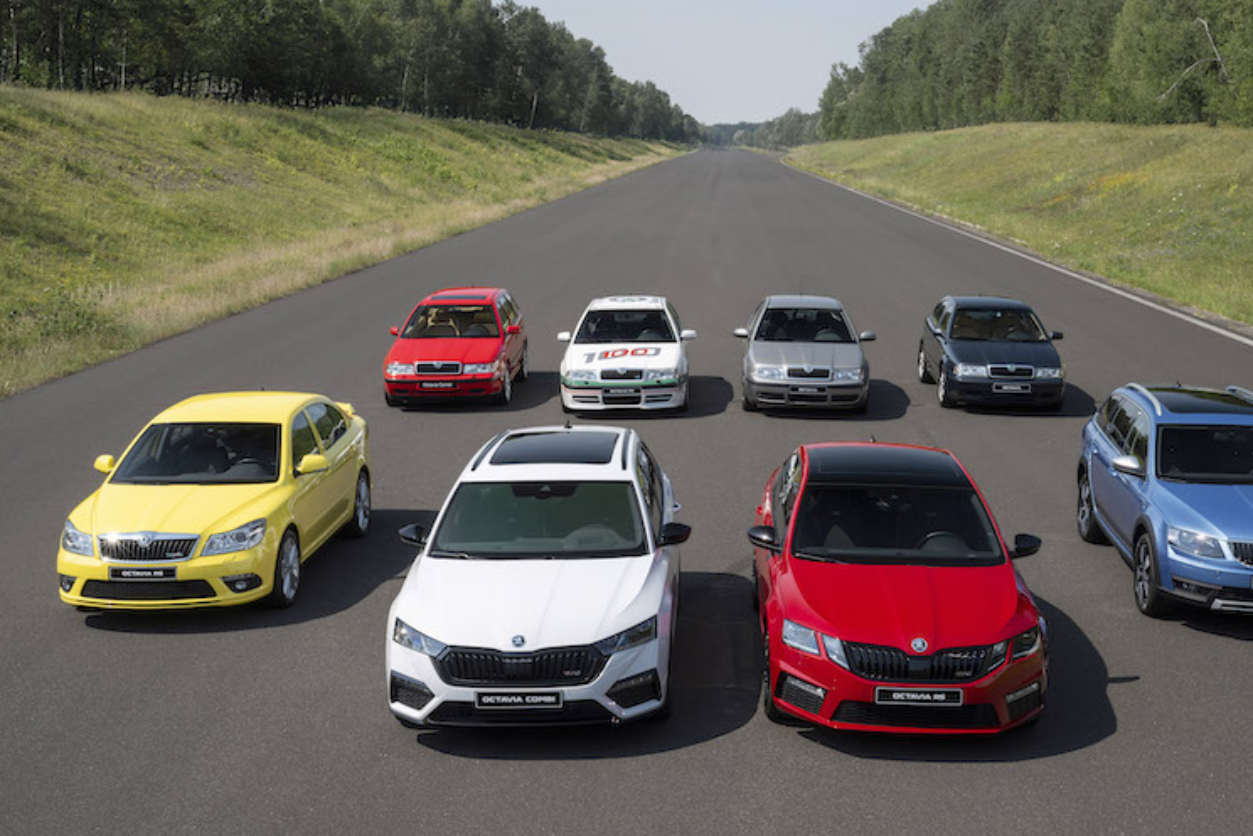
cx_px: 717
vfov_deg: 27.0
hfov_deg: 39.5
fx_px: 1740
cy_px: 380
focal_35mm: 50
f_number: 20
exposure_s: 1/40
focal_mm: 41
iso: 200
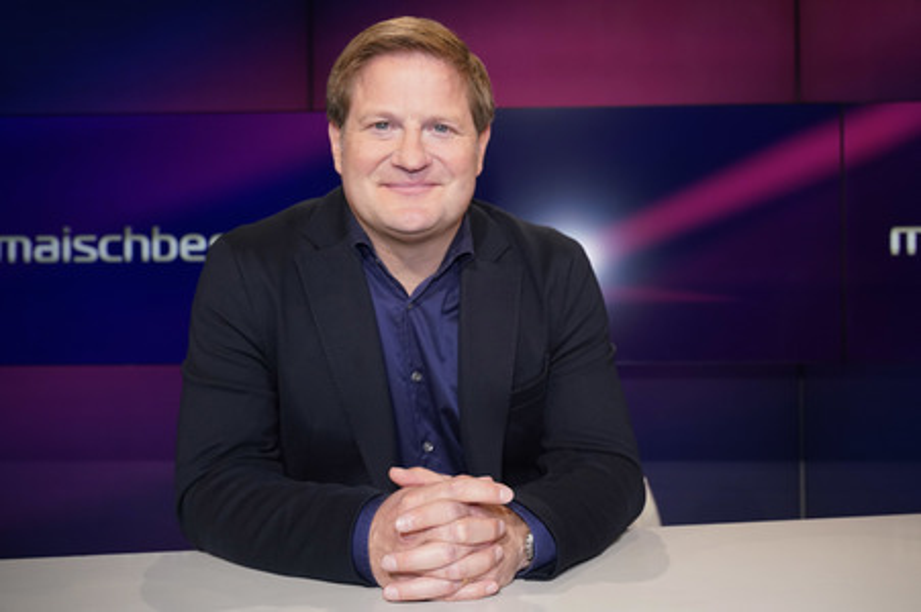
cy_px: 306
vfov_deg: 35.9
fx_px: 946
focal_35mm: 37
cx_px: 460
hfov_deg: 51.9
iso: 2000
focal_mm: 37
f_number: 5.6
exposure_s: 1/160
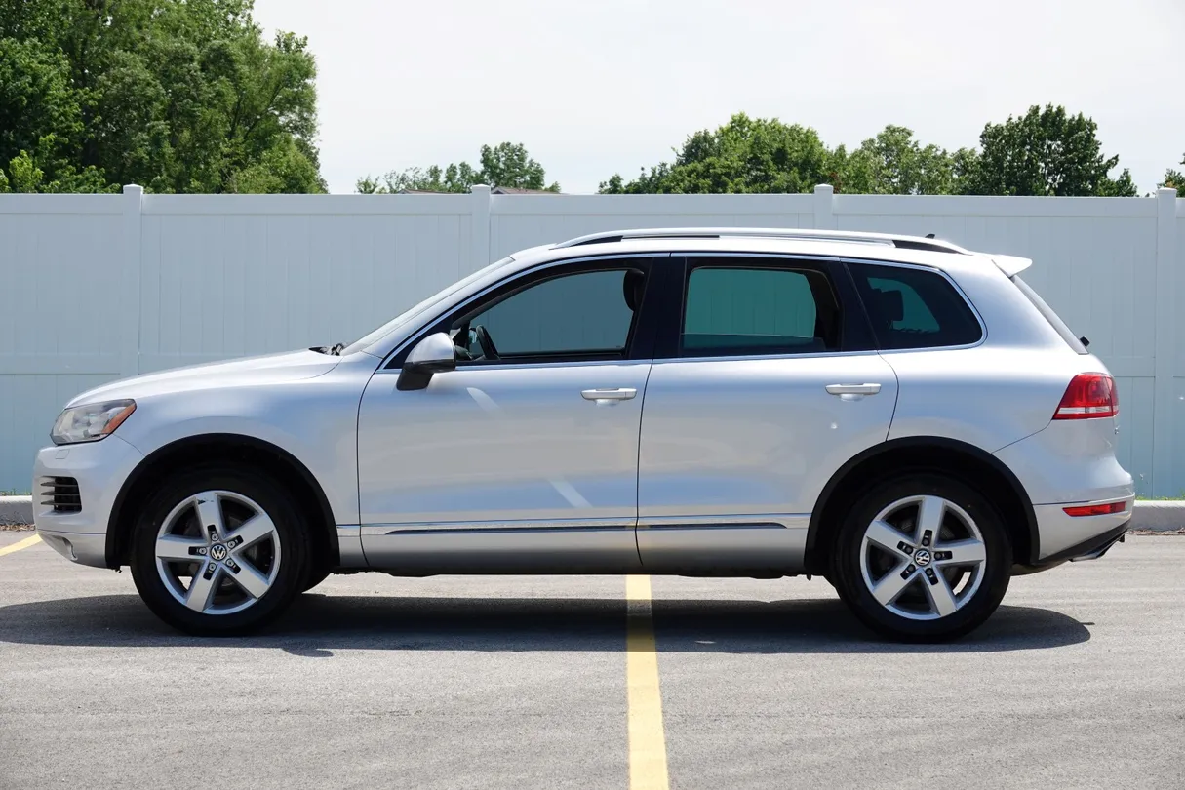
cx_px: 592
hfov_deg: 23.1
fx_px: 2896
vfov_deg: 15.5
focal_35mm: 88
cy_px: 395
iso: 100
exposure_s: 1/800
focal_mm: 32.39
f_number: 4
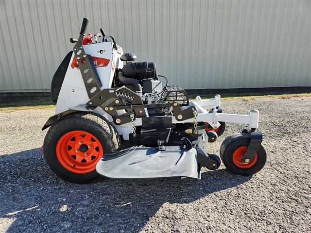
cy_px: 116
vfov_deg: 58.9
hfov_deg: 73.9
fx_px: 207
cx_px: 156
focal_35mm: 23
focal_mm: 5.4
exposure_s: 1/585
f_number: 1.8
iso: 20
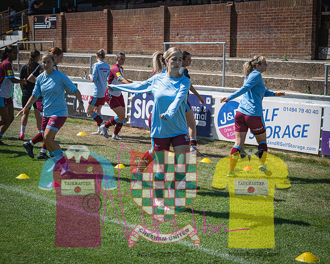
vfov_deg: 19.7
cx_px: 162
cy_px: 138
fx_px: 761
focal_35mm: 78
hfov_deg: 24.5
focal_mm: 56
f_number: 4
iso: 200
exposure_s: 1/2500
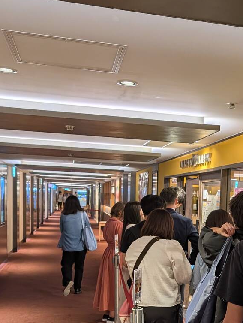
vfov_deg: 36.4
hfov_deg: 27.6
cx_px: 216
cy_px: 249
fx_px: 476
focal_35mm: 51
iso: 48
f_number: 1.68
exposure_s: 1/120
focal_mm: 6.9
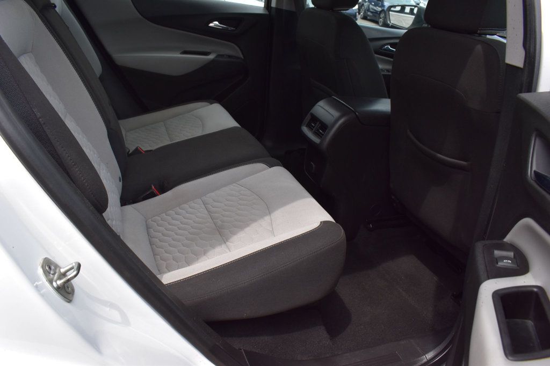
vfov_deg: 47.9
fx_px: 412
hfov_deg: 67.4
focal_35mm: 27
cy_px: 183
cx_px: 275
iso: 400
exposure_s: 1/320
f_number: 10
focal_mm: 18
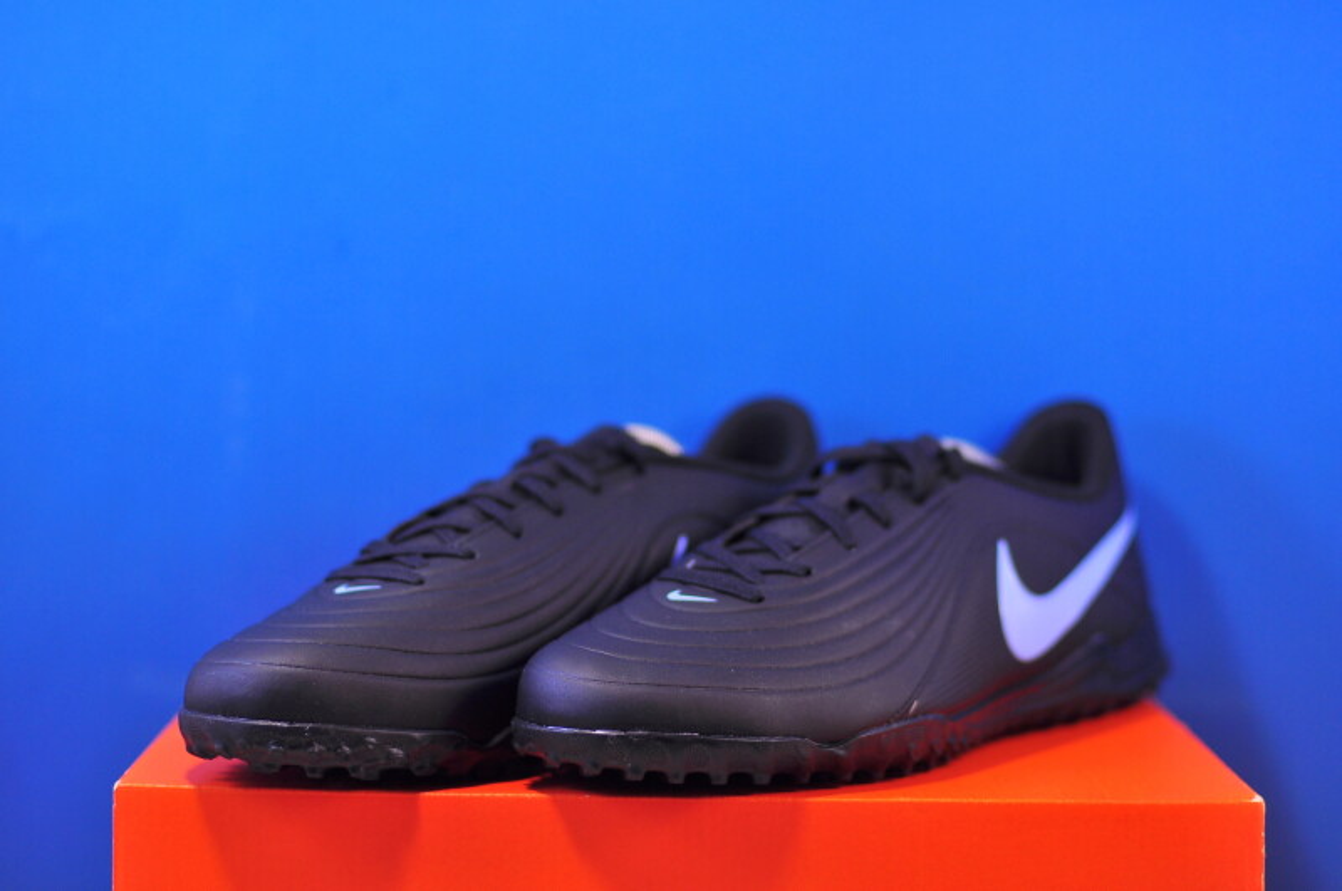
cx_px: 671
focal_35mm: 75
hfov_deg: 27.0
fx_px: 2792
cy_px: 446
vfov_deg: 18.1
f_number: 2
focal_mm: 50
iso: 250
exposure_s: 1/320
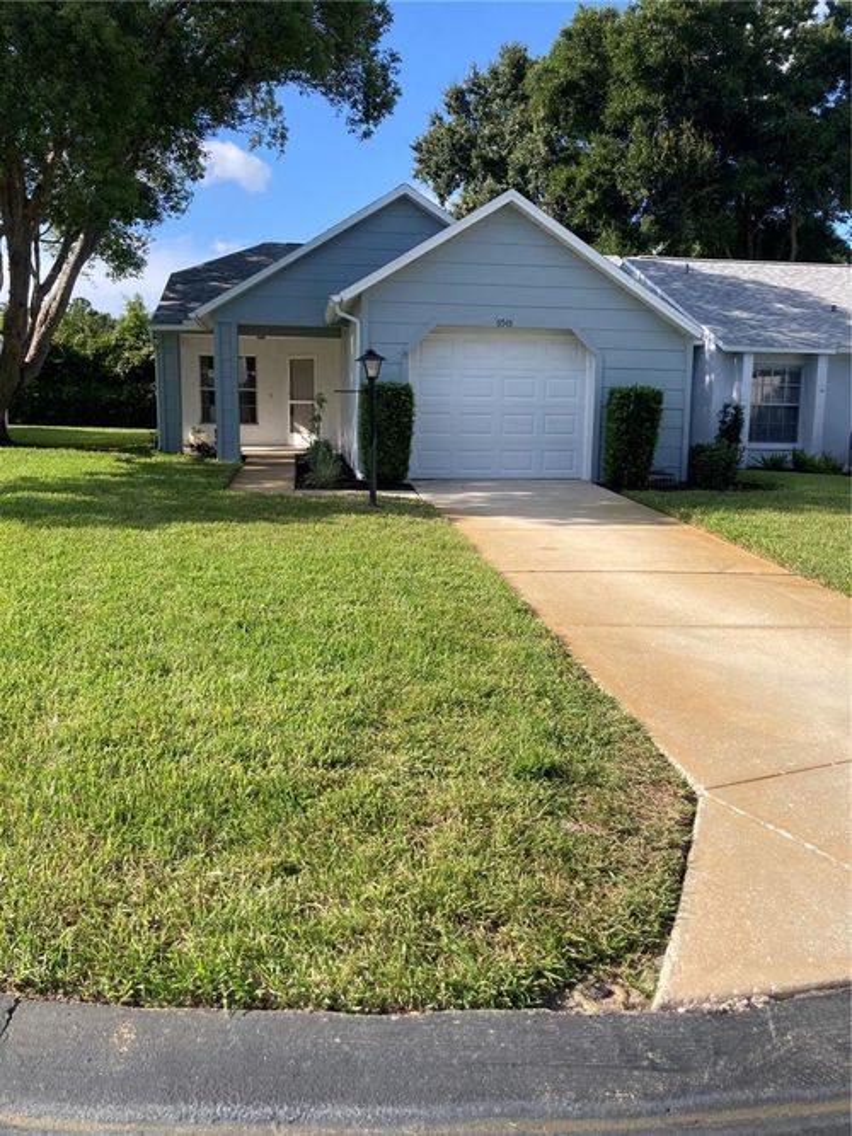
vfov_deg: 63.5
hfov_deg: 49.7
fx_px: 919
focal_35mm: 28
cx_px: 426
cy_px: 568
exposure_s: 1/1279
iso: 20
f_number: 1.8
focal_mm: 3.99
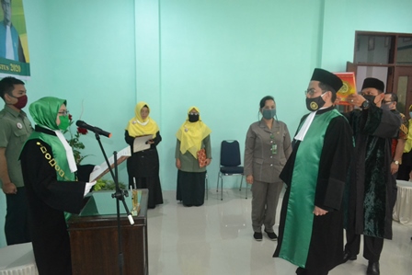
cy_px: 138
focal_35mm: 27
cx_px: 206
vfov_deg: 48.0
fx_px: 309
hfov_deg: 67.4
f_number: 3.5
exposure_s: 1/60
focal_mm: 18
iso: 2800
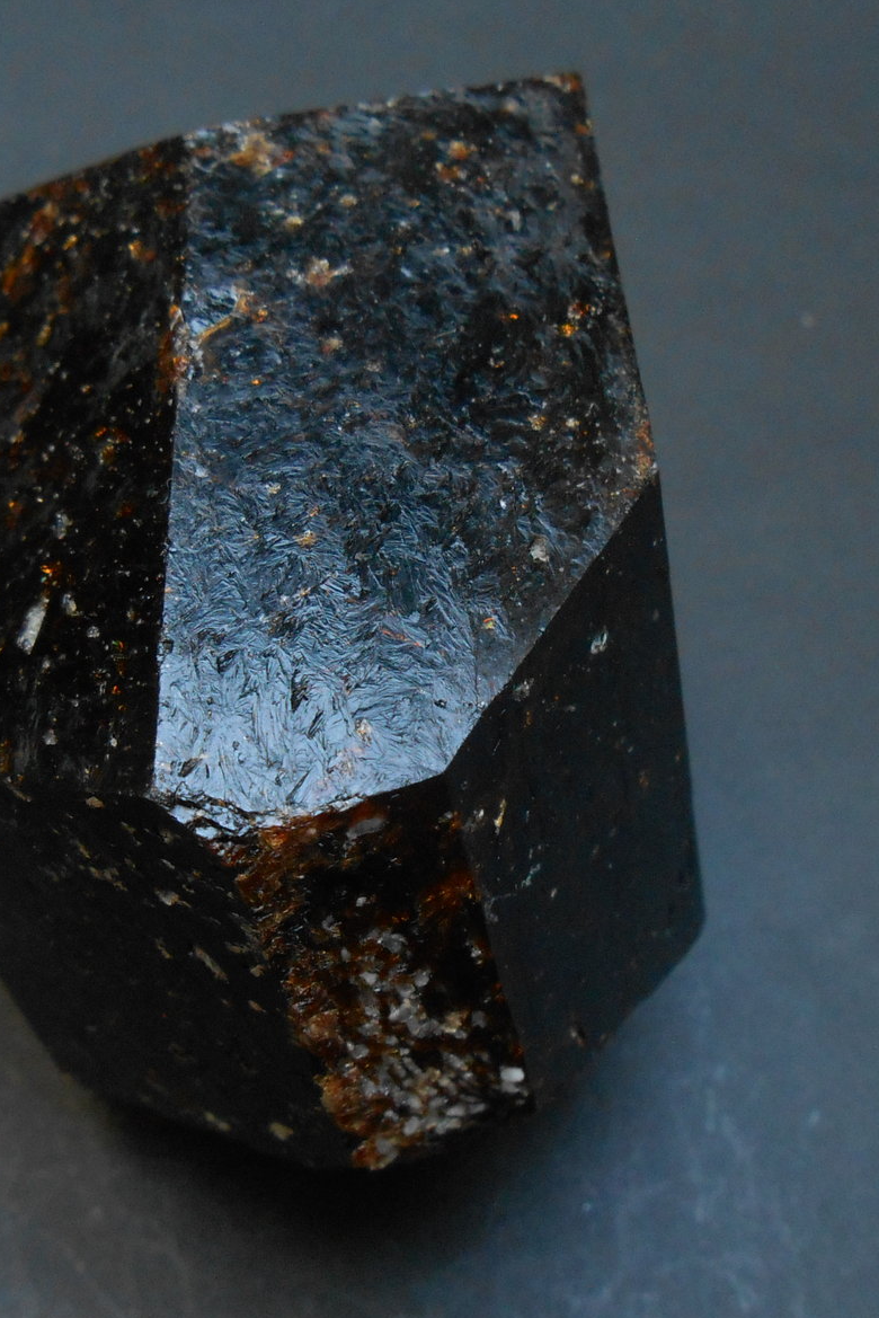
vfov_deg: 51.9
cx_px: 257
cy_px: 665
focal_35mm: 37
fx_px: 1354
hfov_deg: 35.4
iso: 400
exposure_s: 1/10
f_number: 3.5
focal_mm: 4.6
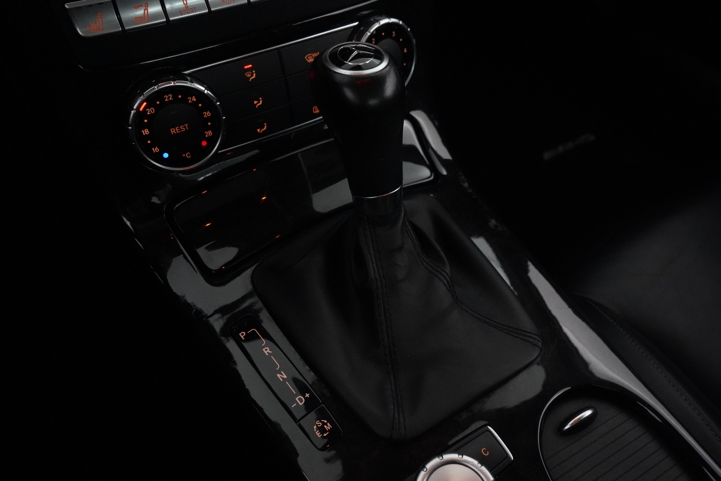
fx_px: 581
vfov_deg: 45.0
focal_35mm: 29
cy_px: 240
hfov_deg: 63.7
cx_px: 360
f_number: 7.1
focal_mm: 29
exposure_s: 1/60
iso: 12800
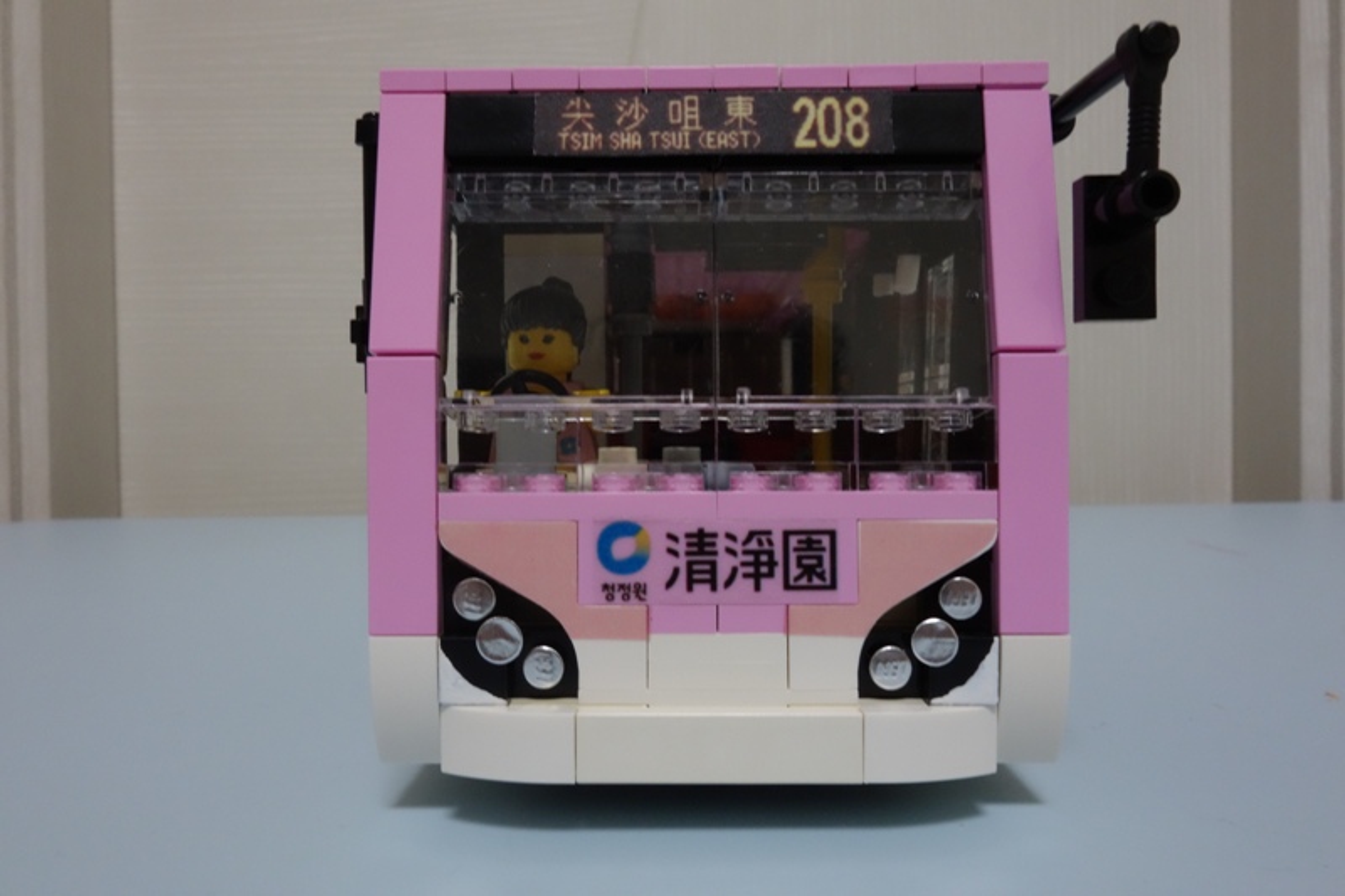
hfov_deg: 65.5
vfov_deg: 46.4
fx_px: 1046
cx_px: 672
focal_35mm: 28
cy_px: 448
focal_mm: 10.4
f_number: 11
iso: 1000
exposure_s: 1/4
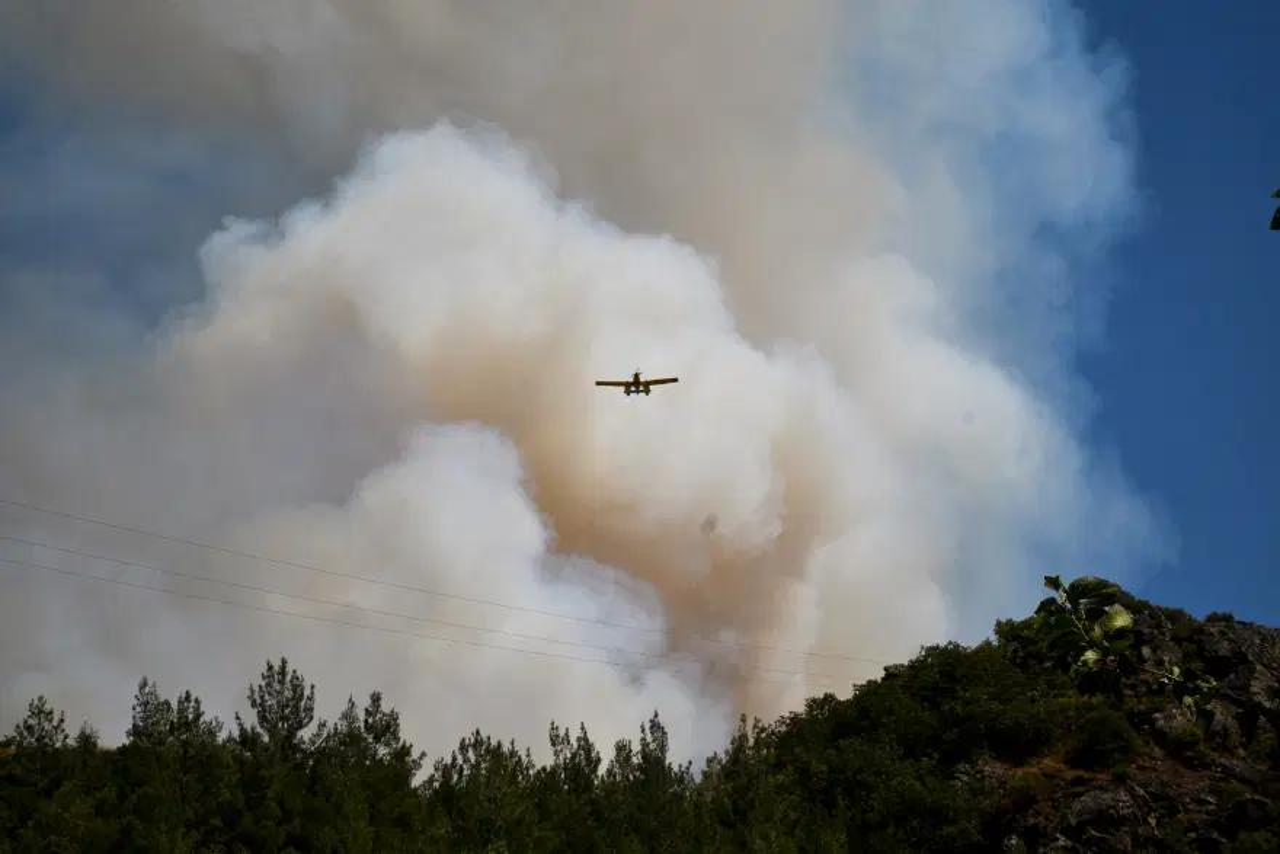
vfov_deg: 15.2
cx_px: 640
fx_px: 3200
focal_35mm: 90
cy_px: 427
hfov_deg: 22.6
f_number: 11
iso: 100
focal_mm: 60
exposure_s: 1/500
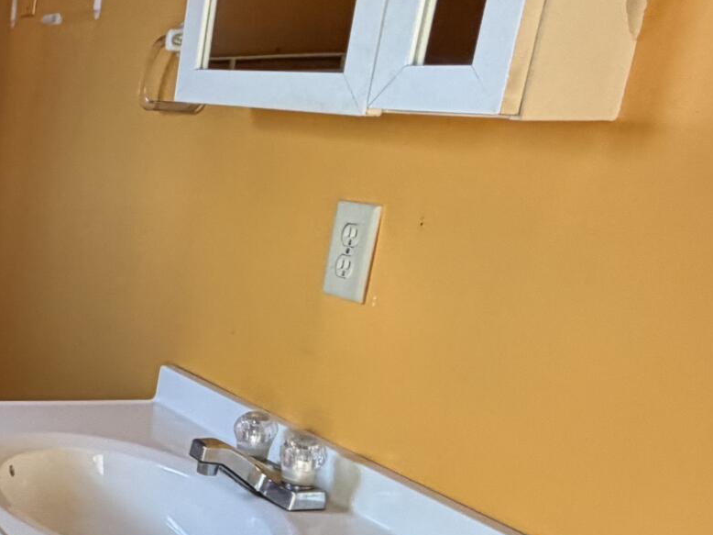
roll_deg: -0.5
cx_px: -386
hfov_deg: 25.5
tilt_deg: -16.6
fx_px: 1112
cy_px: 392
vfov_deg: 26.7
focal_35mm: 54
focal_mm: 2.22
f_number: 2.2
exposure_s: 1/121
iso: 320
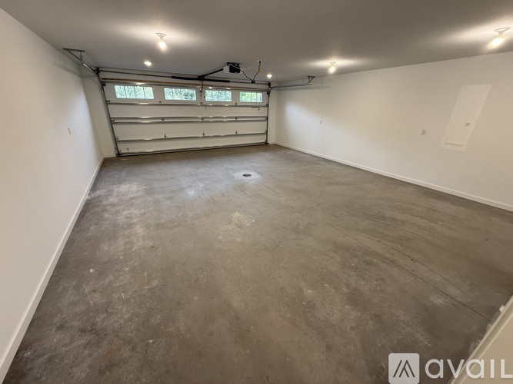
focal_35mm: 14
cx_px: 256
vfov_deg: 85.7
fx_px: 207
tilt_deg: -22.7
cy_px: 192
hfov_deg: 102.1
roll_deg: -1.2
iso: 250
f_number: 2.2
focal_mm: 2.22
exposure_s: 1/120
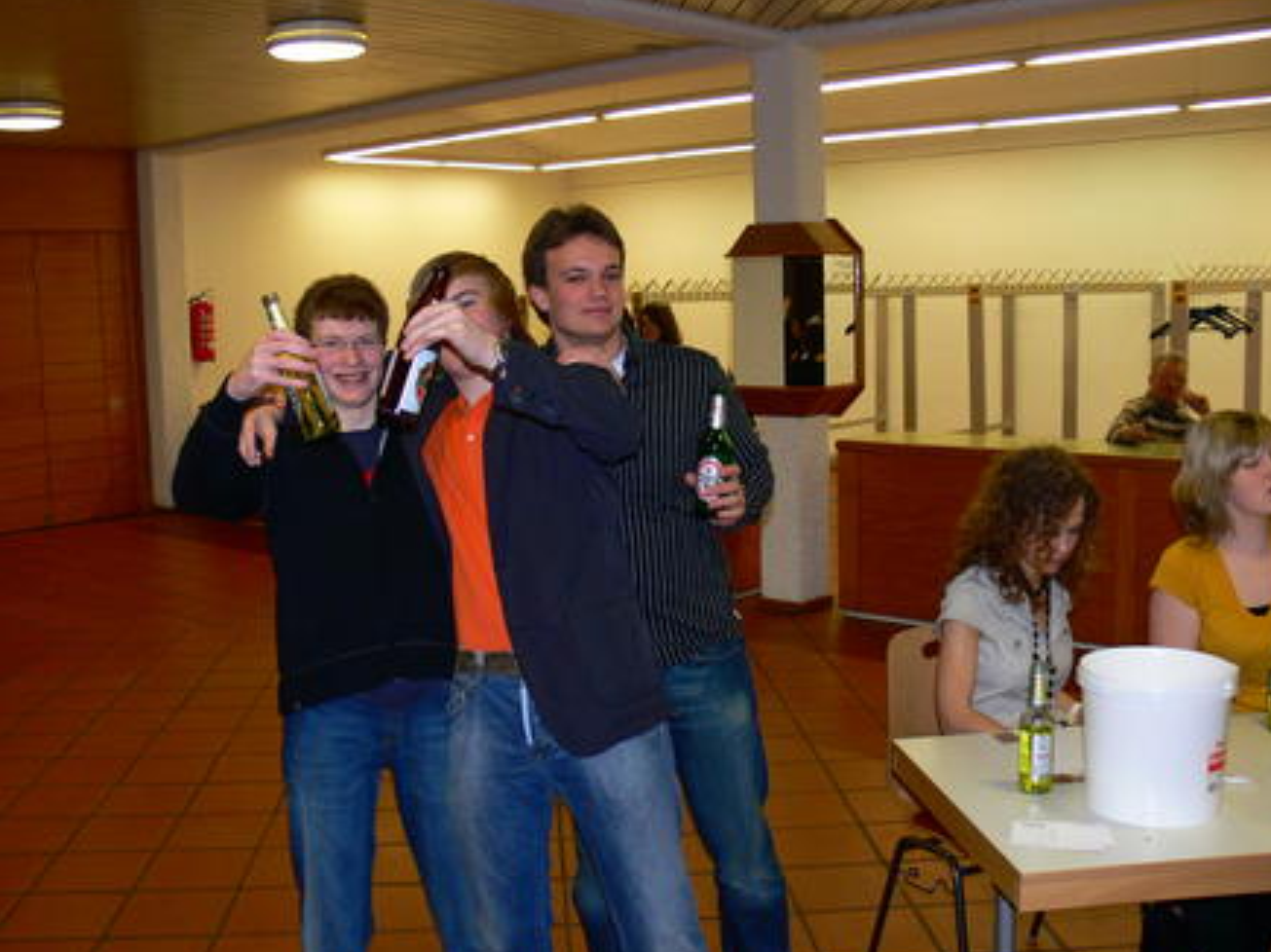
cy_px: 458
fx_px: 1395
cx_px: 593
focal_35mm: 38
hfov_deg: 49.0
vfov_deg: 37.7
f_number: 2.8
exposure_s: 1/30
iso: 100
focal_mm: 7.4
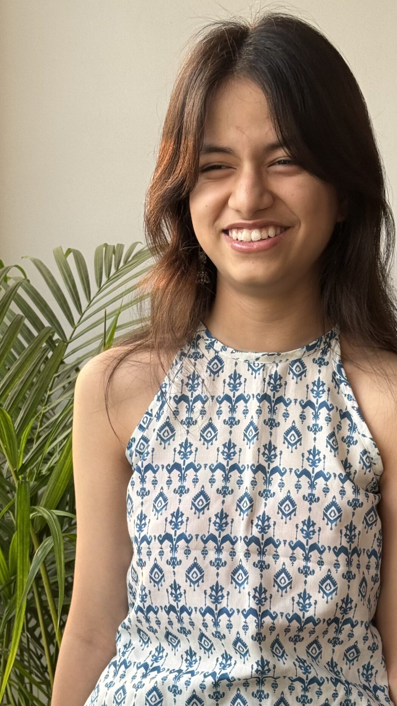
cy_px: 475
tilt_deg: -4.1
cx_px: 258
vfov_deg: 29.1
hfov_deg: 16.7
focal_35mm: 72
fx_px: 1347
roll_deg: -0.7
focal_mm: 6.76
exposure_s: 1/159
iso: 64
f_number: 1.78
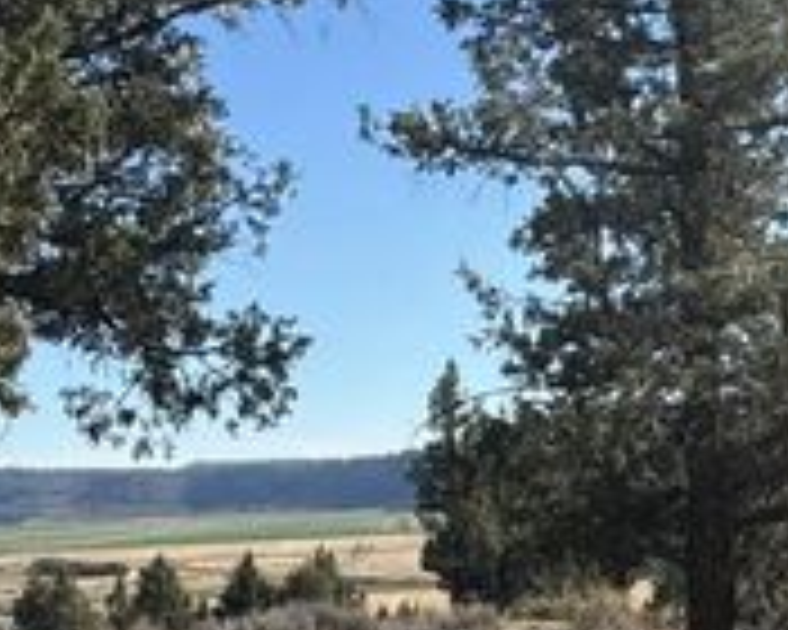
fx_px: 1866
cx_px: 198
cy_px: 414
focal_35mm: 80
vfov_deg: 19.1
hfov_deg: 23.6
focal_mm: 2.22
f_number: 2.2
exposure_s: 1/1323
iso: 50
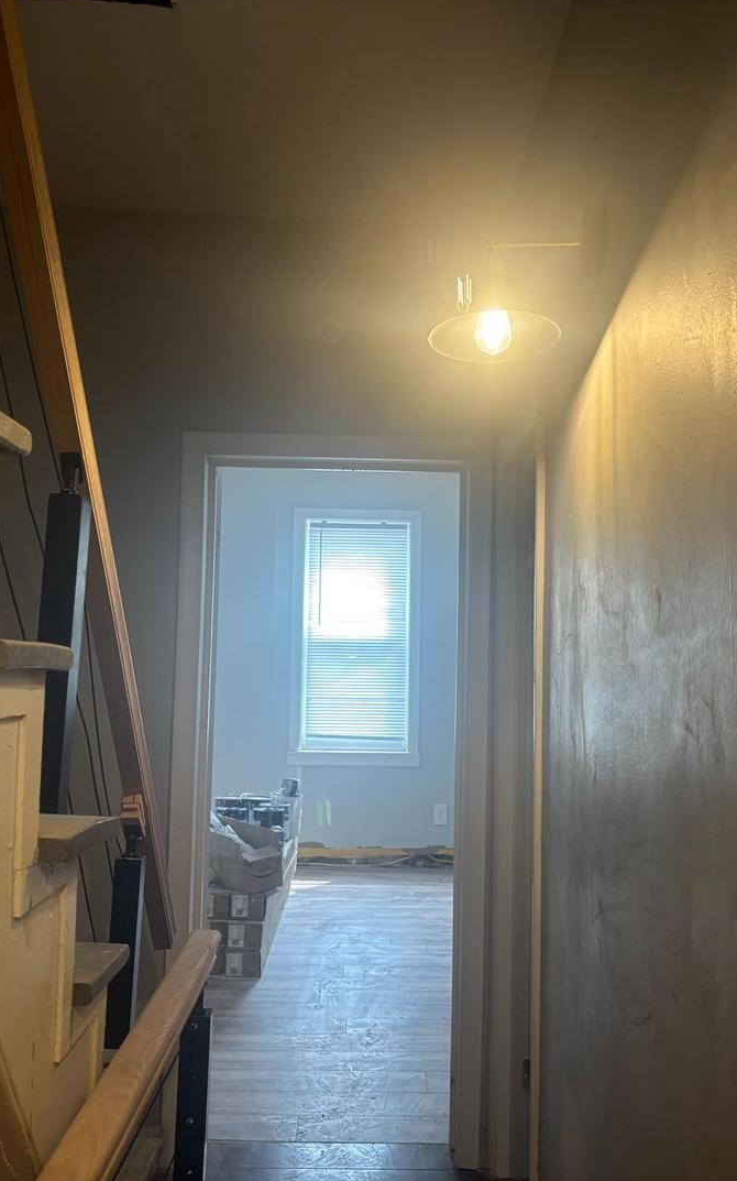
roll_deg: -1.2
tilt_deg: +4.5
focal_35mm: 37
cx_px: 419
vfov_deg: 52.8
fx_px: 1190
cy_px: 590
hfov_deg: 34.4
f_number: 1.6
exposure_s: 1/60
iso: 125
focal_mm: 5.96
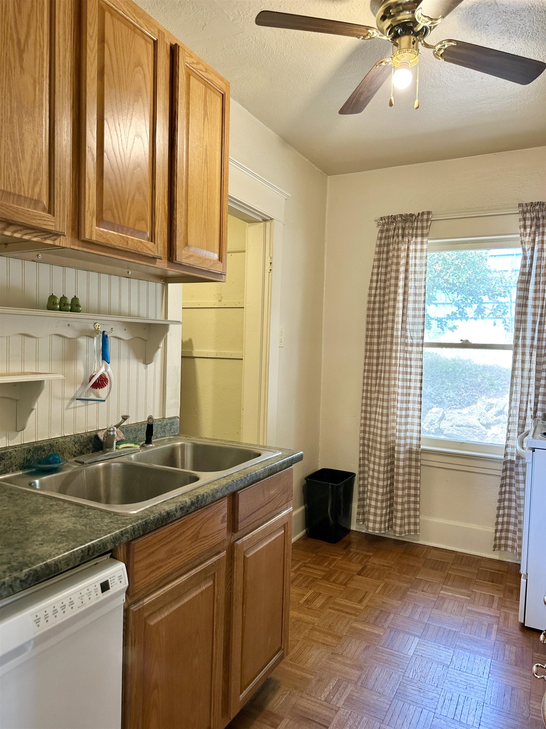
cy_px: 364
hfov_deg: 56.8
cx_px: 273
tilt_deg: -3.4
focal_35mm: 24
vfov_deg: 71.6
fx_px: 505
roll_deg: -2.7
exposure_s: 1/120
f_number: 1.78
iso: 100
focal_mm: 6.86
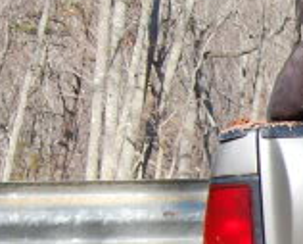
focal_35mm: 199
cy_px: 356
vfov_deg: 7.7
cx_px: 639
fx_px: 1788
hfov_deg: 9.0
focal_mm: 28
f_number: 8
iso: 400
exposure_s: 1/400
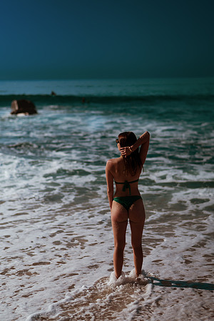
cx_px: 107
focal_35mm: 58
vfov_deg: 34.5
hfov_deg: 23.4
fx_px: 517
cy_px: 160
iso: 50
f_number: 2
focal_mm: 58
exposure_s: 1/8000
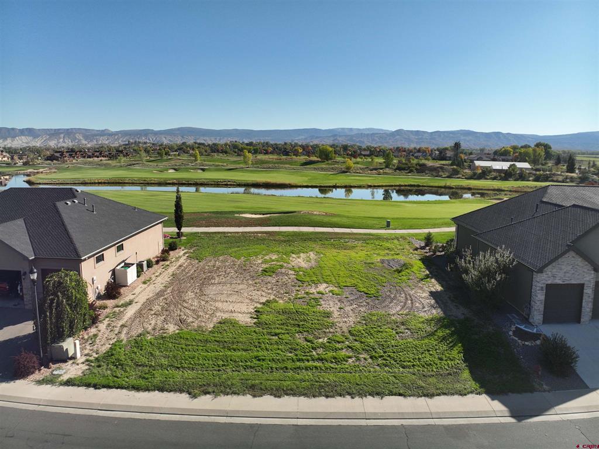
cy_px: 224
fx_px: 415
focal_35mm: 24
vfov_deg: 56.8
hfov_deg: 71.6
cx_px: 300
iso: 120
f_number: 2.8
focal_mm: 12.29
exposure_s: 1/320
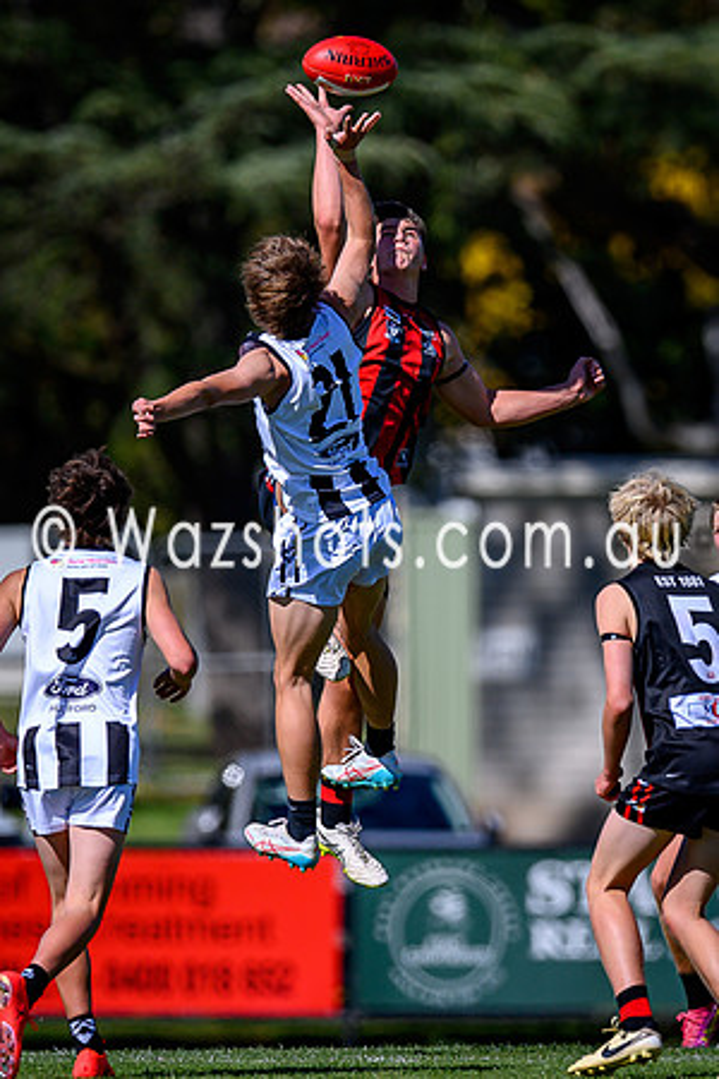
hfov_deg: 1.3
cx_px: 472
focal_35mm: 1030
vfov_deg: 2.0
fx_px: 30866
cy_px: 559
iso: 125
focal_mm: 500
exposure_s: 1/2000
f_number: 4
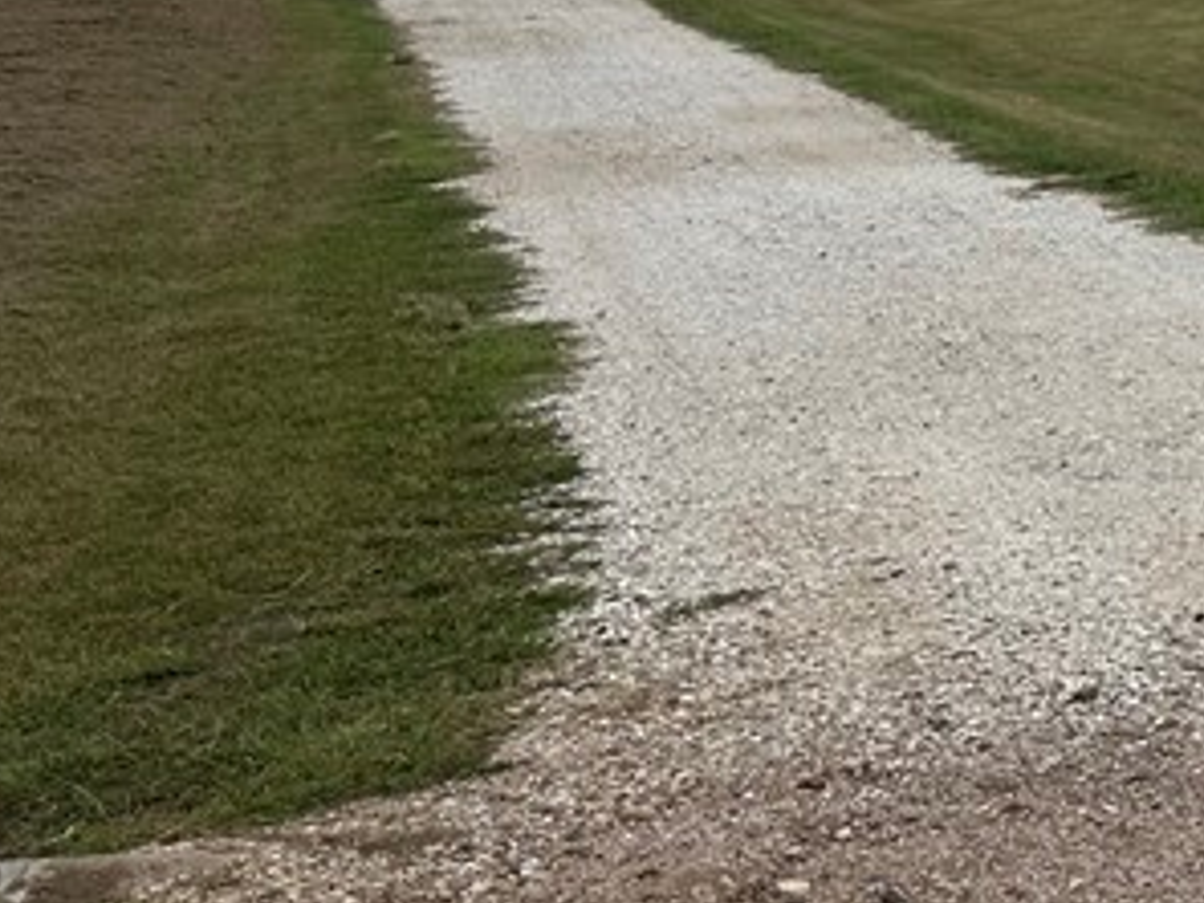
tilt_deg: +0.6
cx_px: 2018
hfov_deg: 19.2
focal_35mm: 83
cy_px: -232
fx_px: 2887
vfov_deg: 16.9
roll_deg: +1.3
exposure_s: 1/8929
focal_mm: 6.86
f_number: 1.78
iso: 80
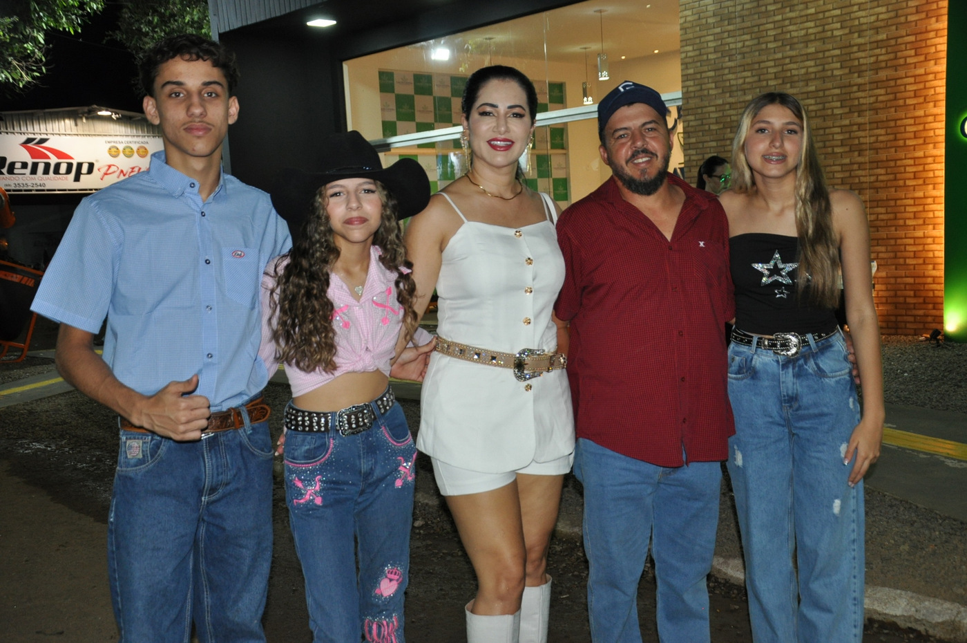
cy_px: 322
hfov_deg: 49.6
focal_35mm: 39
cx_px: 484
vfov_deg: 34.1
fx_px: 1046
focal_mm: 26
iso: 800
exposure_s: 1/60
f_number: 4
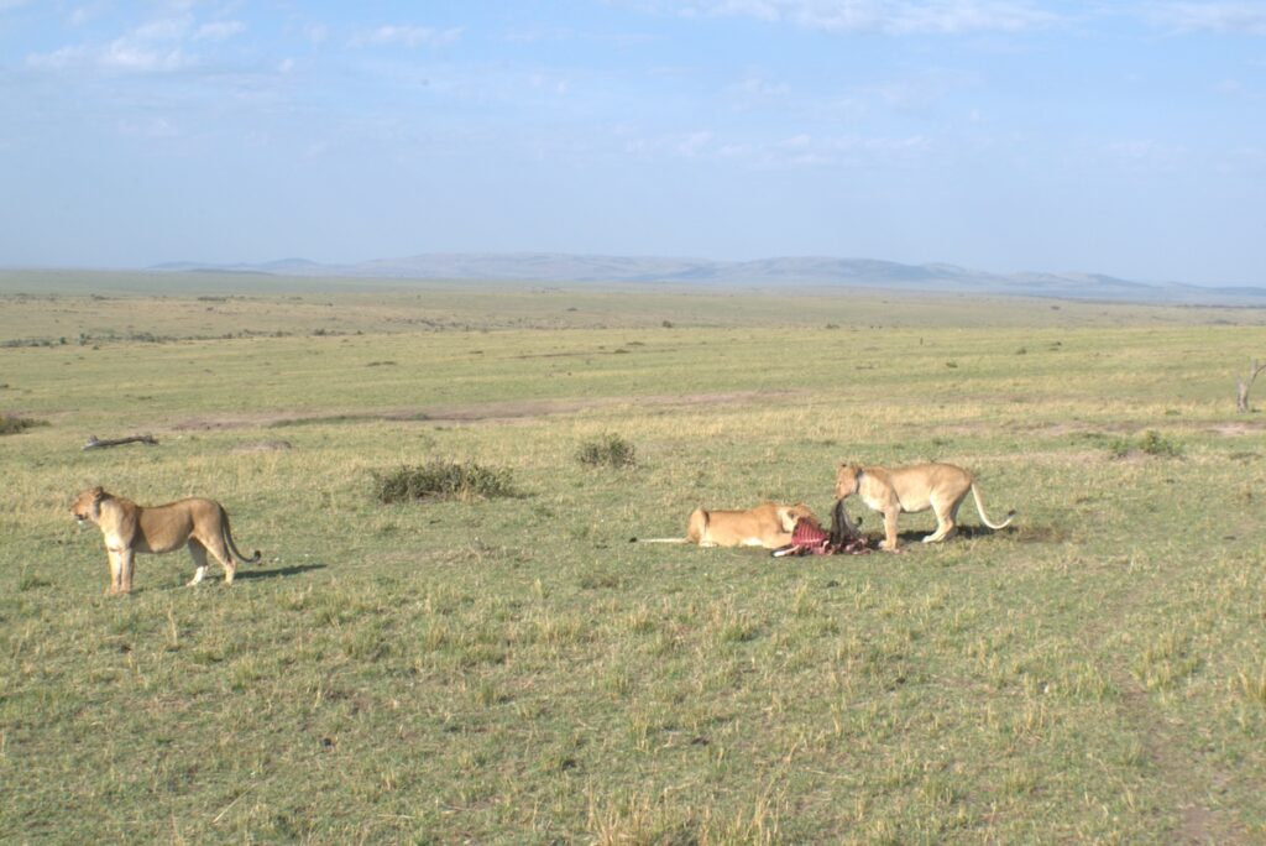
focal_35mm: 82
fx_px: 2903
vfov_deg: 16.6
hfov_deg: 24.6
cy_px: 423
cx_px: 633
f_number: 22
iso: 200
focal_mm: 55
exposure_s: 1/80
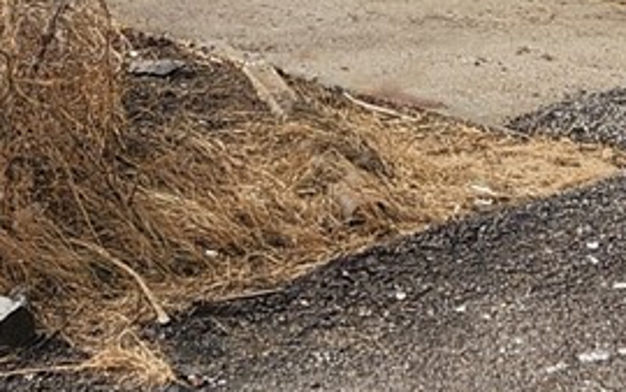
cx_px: 90
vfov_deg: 6.5
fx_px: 3158
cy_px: -765
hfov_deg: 11.3
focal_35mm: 185
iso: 20
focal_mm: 5.4
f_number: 1.8
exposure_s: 1/777
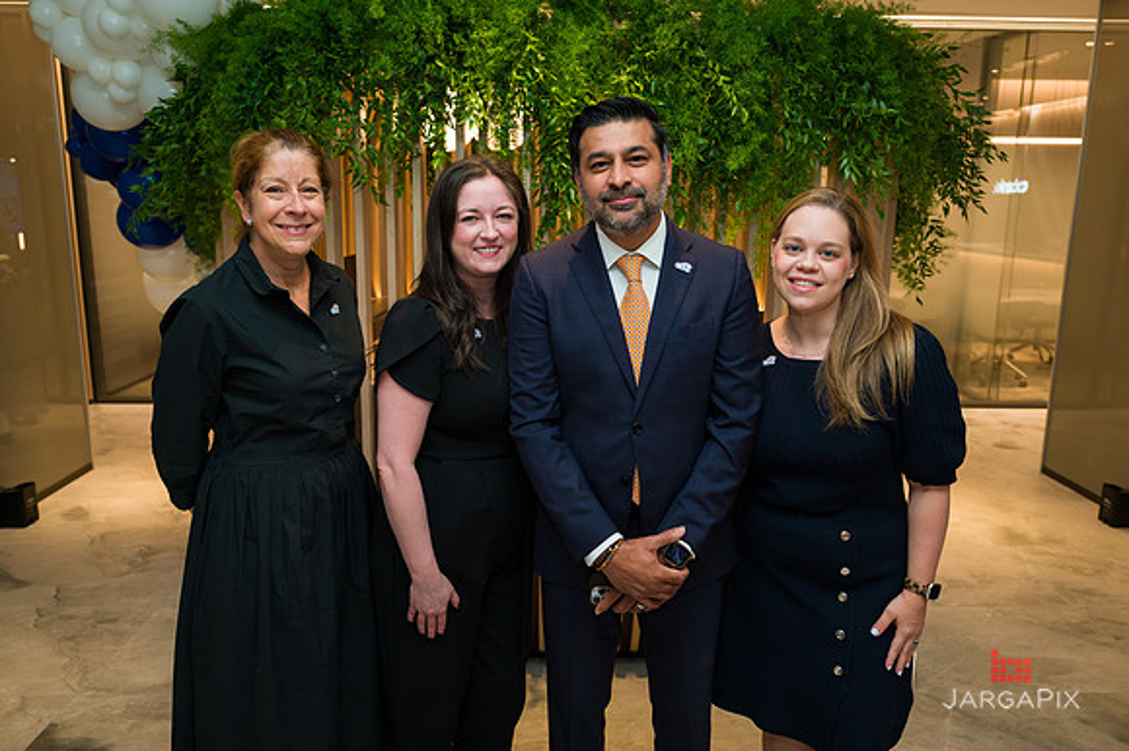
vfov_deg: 47.4
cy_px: 361
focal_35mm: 27
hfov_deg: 66.8
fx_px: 856
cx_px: 564
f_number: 3.5
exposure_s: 1/200
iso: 400
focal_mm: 26
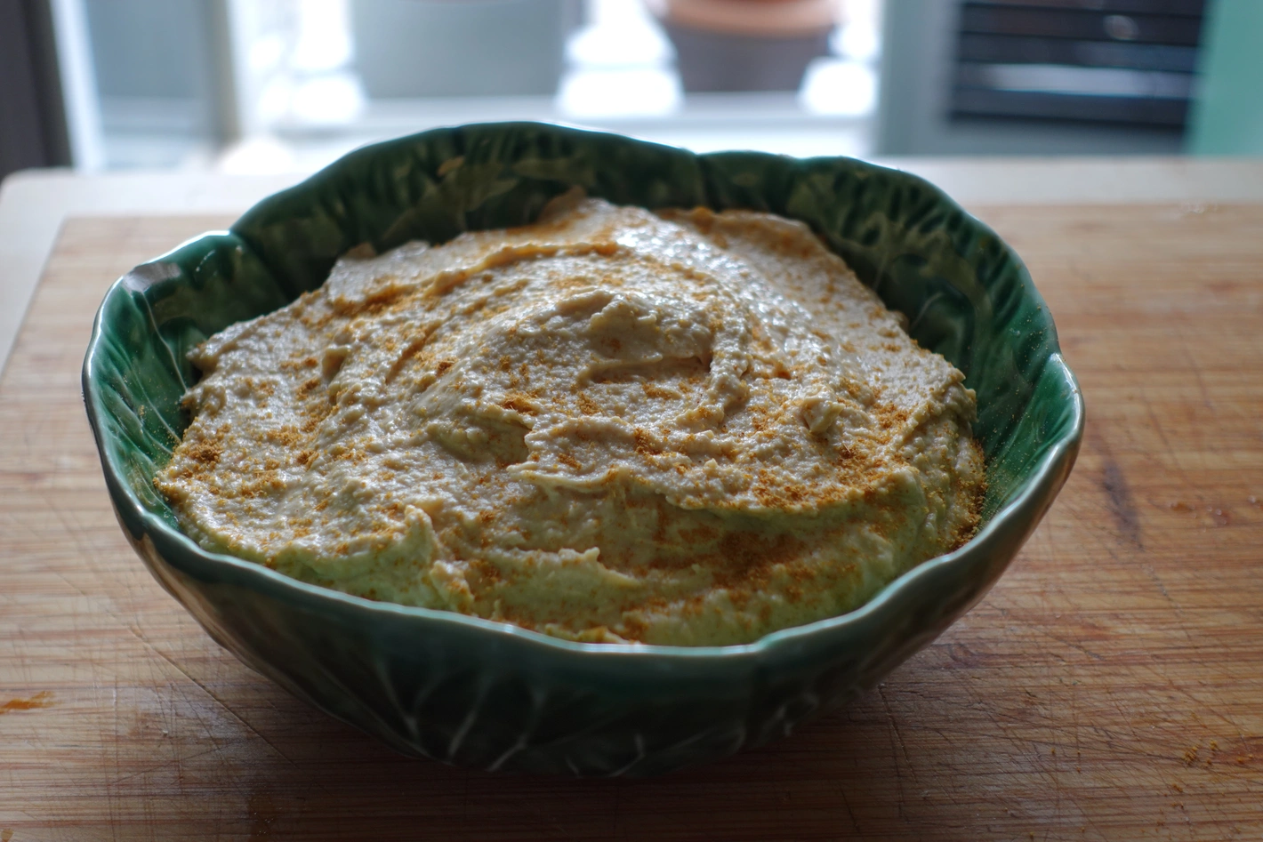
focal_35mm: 65
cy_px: 421
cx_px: 632
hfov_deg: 31.0
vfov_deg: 20.9
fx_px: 2280
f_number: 2.8
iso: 250
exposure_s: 1/80
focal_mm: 24
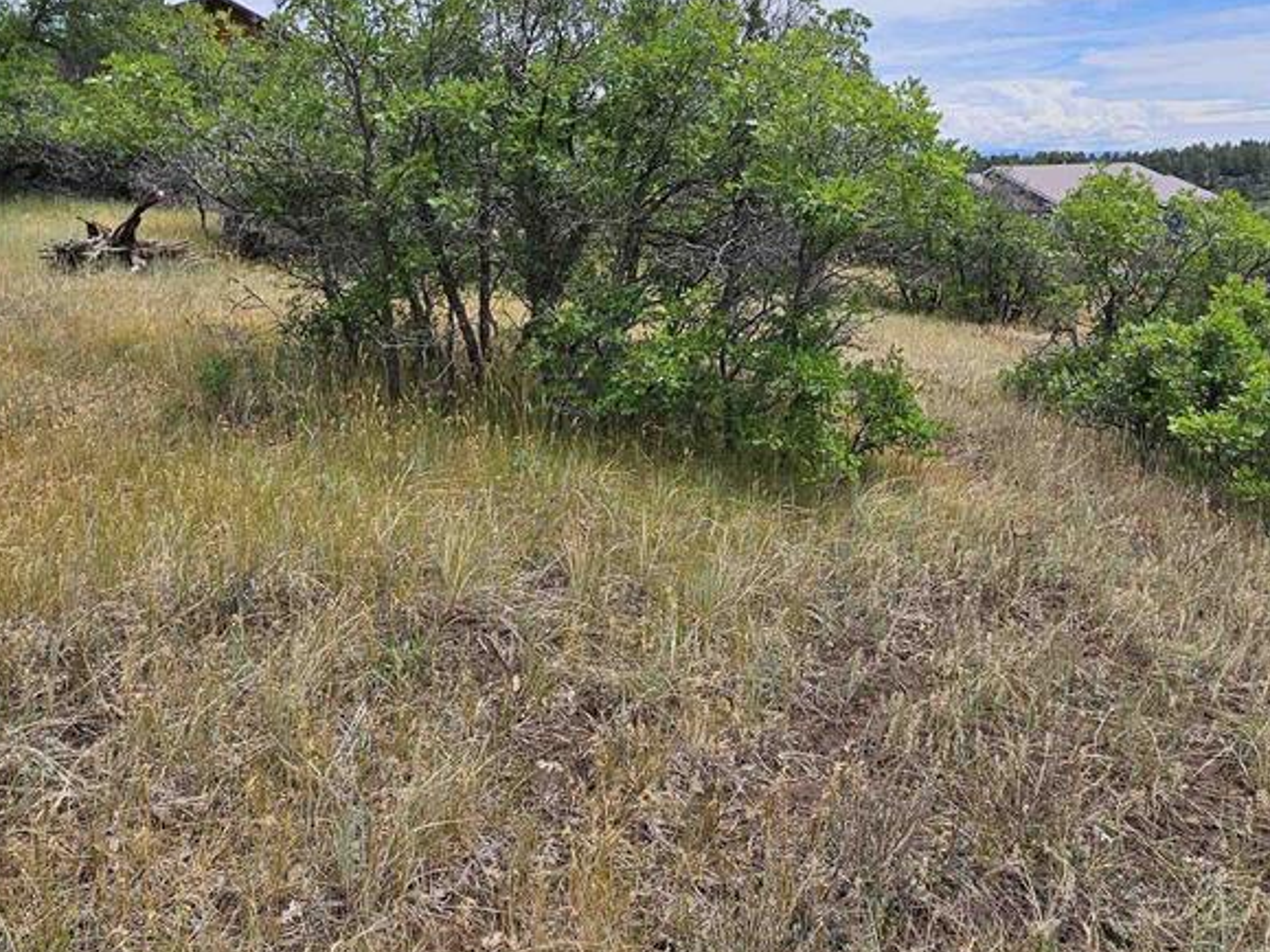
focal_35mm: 23
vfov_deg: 56.0
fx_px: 844
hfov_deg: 73.9
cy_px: 239
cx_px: 640
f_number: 2.2
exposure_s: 1/3945
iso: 50
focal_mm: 2.2
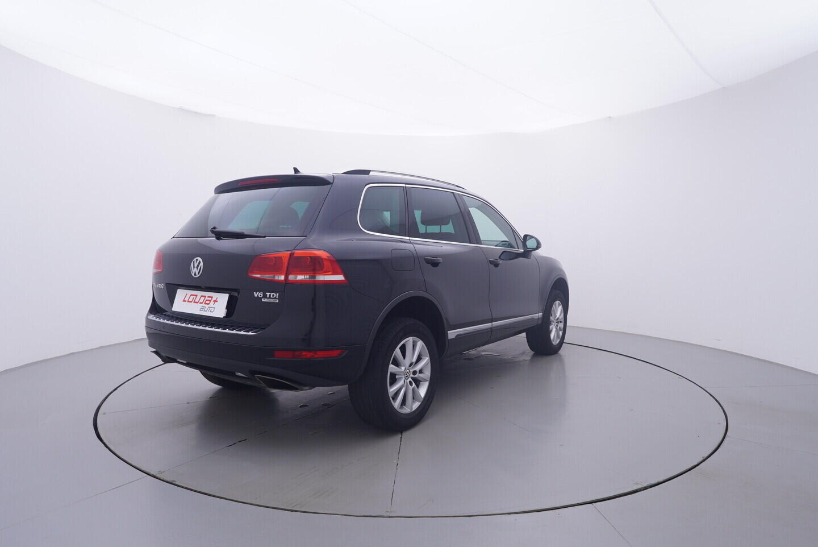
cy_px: 274
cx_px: 409
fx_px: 512
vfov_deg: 56.2
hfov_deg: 77.3
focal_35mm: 22
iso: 200
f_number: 5
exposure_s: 1/80
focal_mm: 15
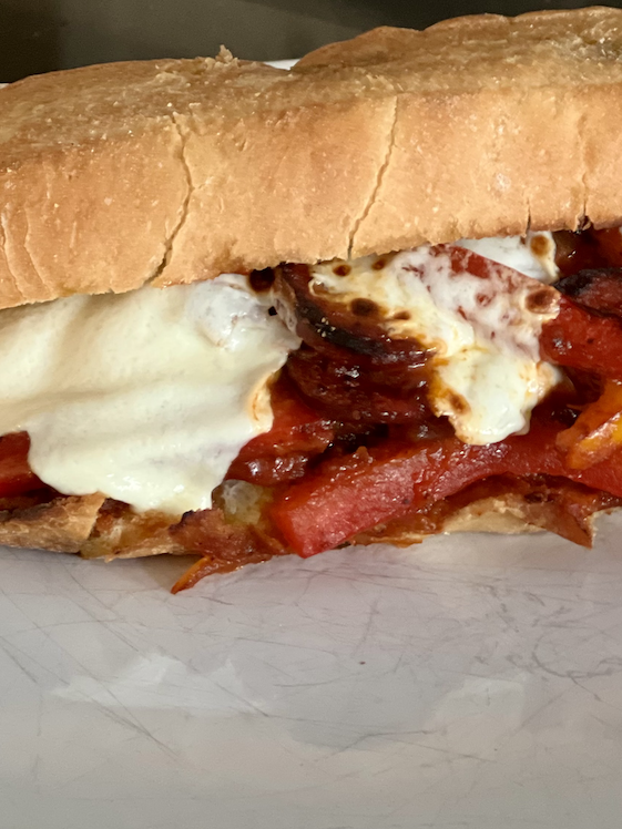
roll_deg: -1.5
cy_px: 414
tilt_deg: -29.4
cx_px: 375
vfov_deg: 19.1
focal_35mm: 103
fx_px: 2468
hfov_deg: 14.4
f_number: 2.8
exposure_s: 1/17
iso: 400
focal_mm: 9
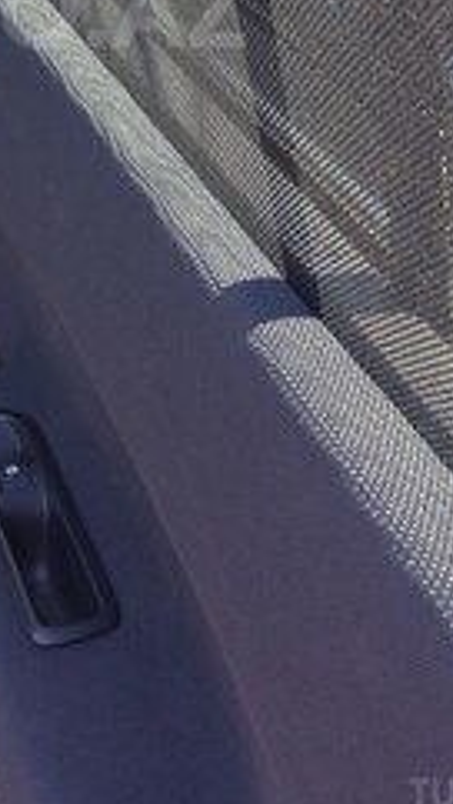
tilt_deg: -25.5
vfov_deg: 30.2
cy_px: 10
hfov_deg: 18.1
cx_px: -10
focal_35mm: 65
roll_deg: -6.1
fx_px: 1385
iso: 40
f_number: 2.2
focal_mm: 4.15
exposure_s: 1/100
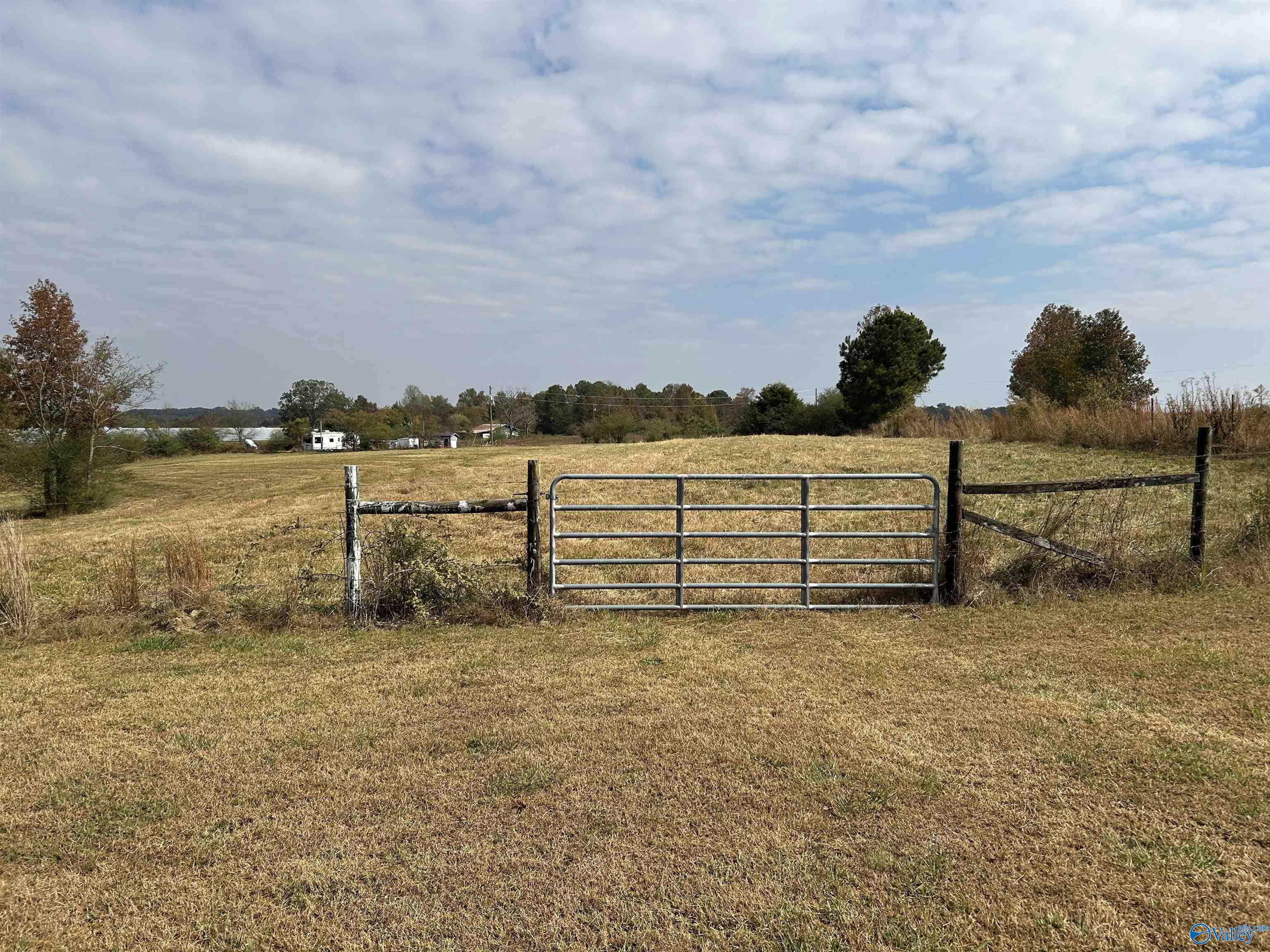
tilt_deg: -3.1
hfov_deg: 67.3
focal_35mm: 26
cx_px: 635
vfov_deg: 53.1
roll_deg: +0.6
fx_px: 954
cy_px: 476
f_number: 1.5
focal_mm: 5.7
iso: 50
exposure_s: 1/5882
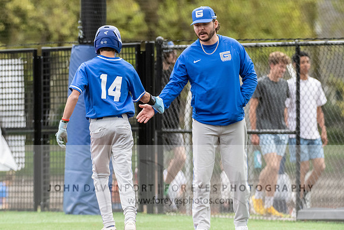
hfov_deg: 4.5
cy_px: 93
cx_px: 138
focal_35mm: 463
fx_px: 4423
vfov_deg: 3.0
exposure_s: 1/1000
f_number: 5.6
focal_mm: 380
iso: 3200
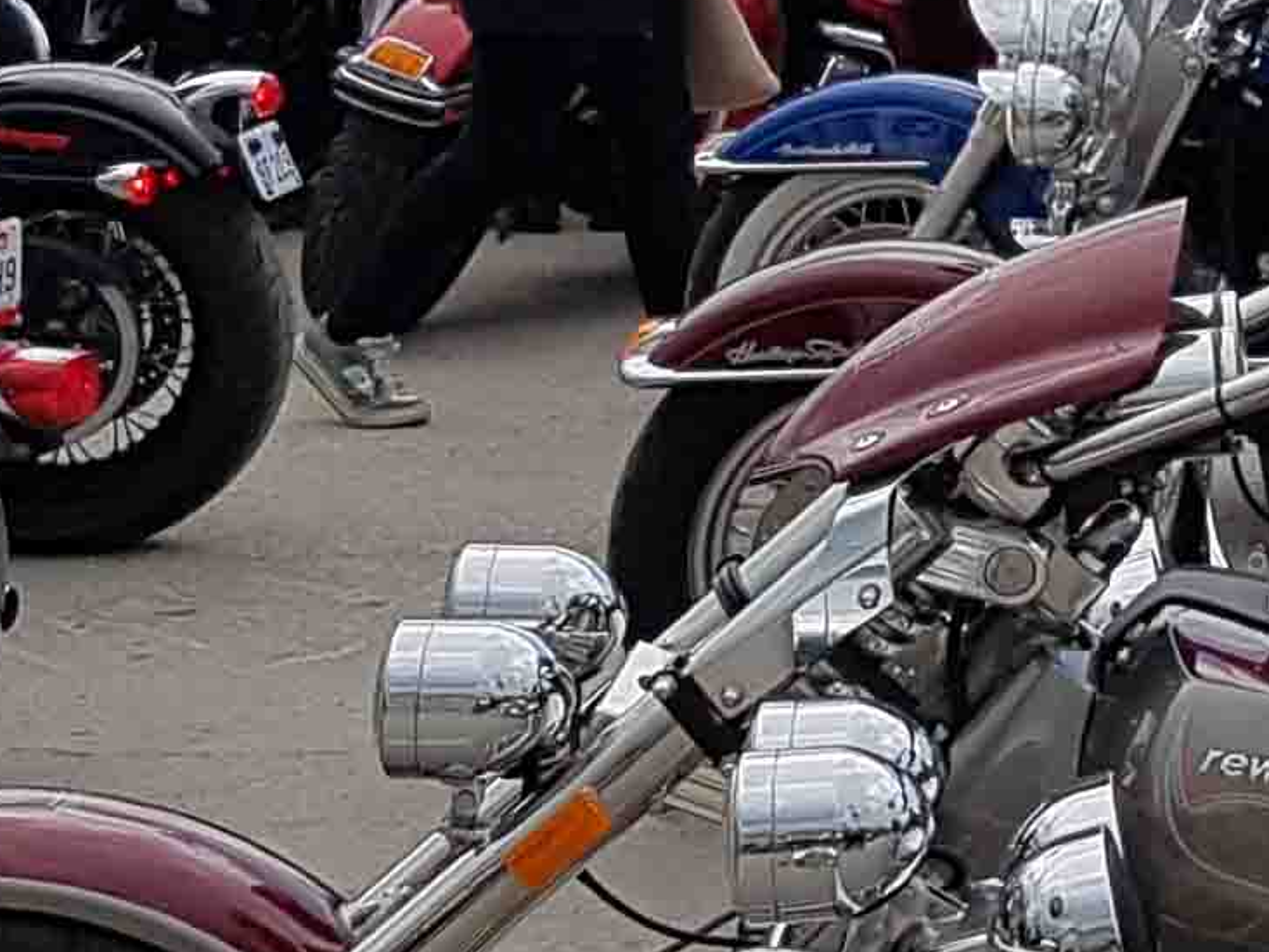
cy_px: -263
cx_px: 2190
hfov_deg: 12.7
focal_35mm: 143
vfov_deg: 10.2
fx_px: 5243
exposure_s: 1/3496
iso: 50
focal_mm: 4.2
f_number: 1.7
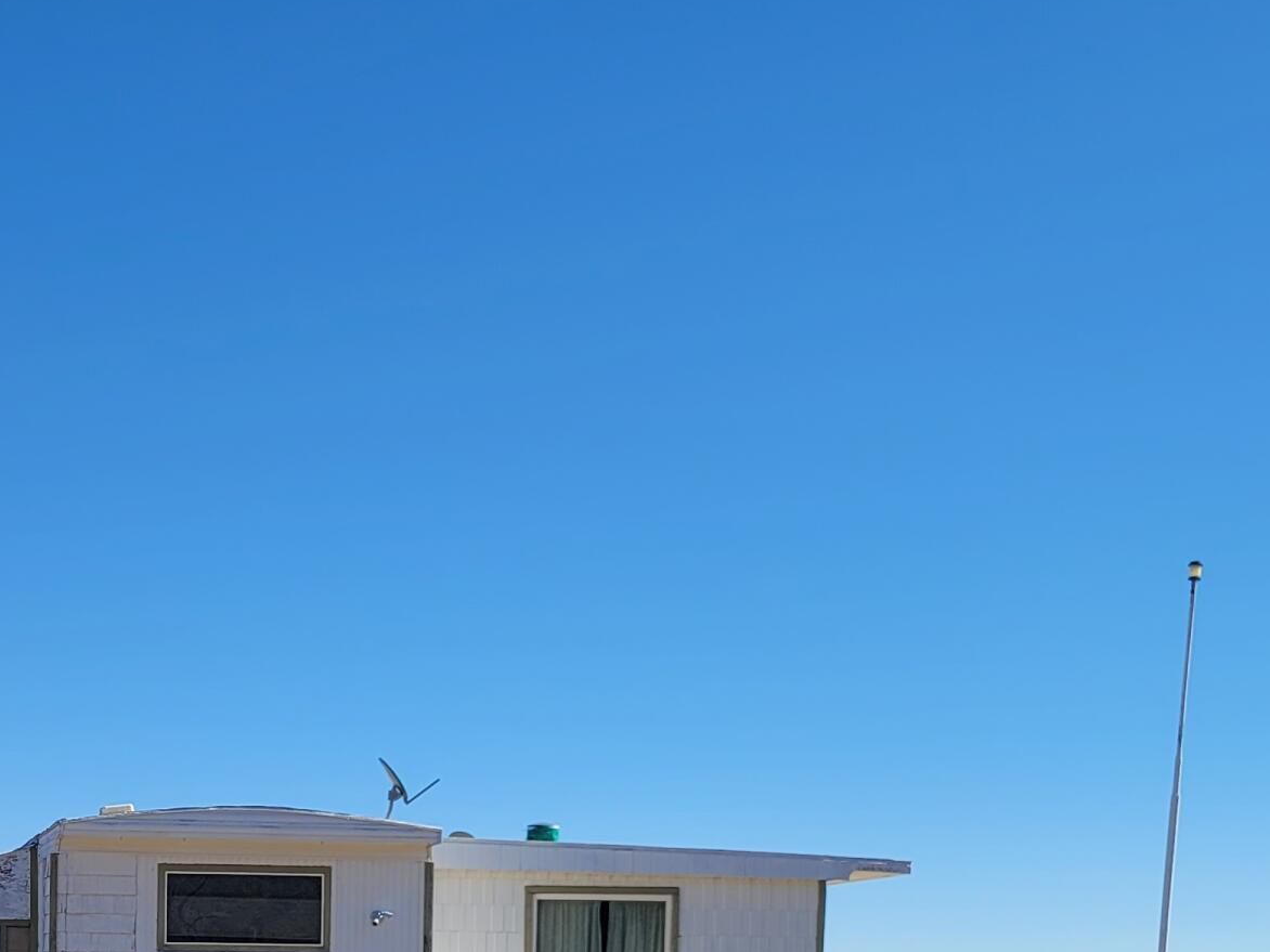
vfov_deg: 21.4
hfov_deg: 29.1
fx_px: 2348
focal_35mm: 64
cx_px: 134
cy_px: 1134
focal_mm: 7
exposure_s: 1/1279
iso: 20
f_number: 1.8
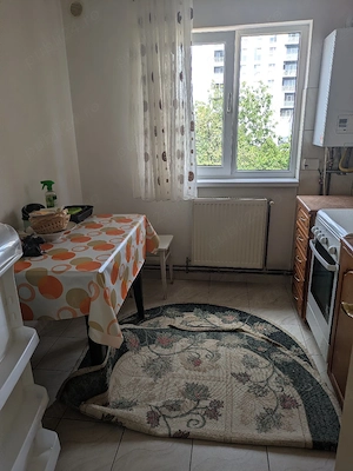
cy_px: 236
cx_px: 176
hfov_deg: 54.9
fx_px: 340
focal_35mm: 25
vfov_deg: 69.4
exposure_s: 1/312
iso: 47
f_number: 1.89
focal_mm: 5.43
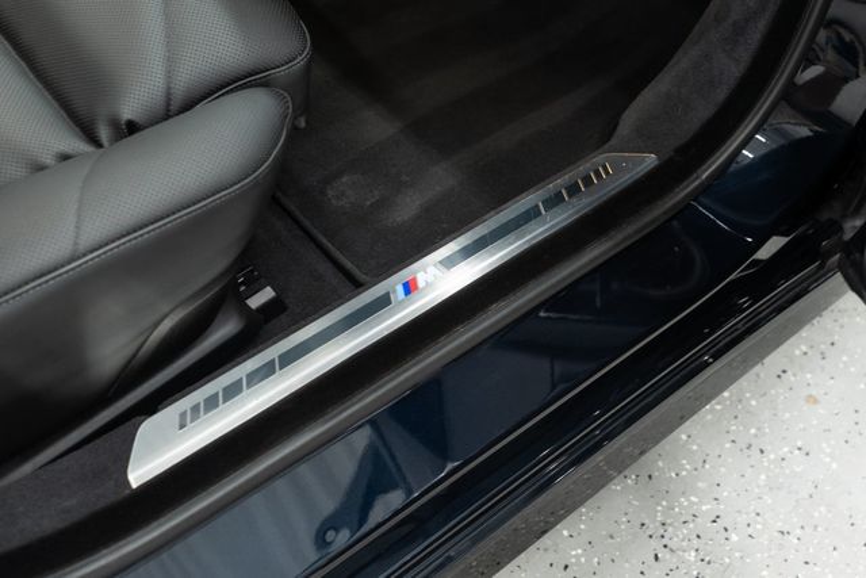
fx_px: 1010
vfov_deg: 31.9
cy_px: 289
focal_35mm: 42
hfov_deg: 46.4
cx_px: 433
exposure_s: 1/50
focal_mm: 28
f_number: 3.2
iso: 1000
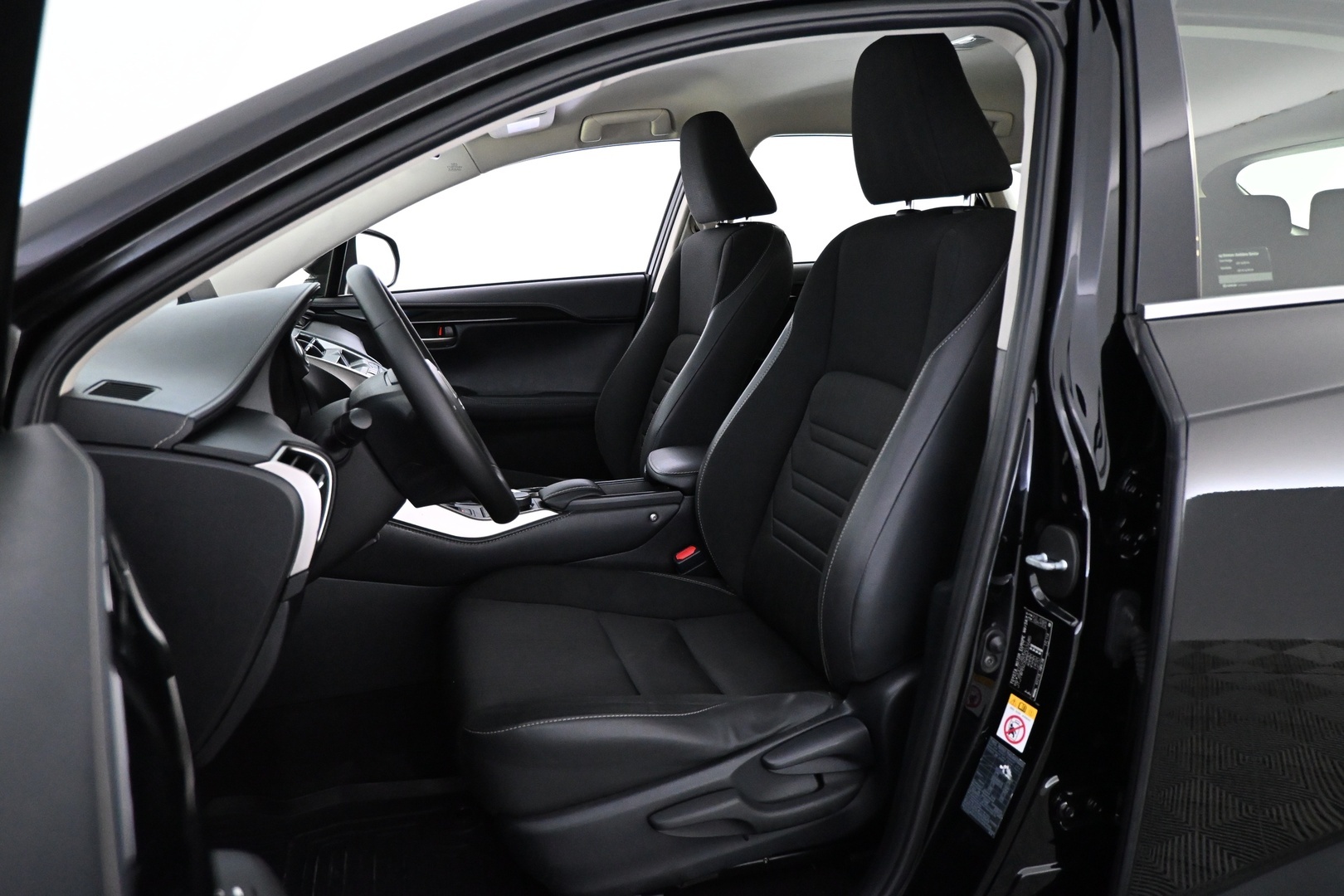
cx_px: 672
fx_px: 952
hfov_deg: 70.4
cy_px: 448
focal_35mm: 26
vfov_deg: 50.4
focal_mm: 17
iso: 4500
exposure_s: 1/60
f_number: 3.5
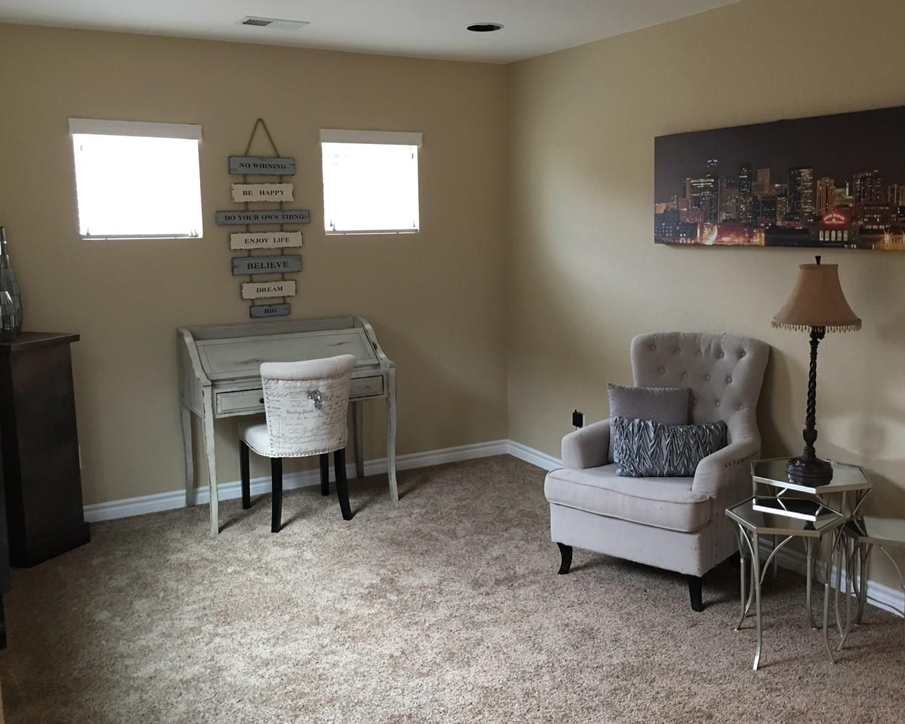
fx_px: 937
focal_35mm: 35
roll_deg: -1.0
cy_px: 357
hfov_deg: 51.4
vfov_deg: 42.2
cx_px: 499
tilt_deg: -8.9
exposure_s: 1/15
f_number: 2.2
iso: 50
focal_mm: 4.15
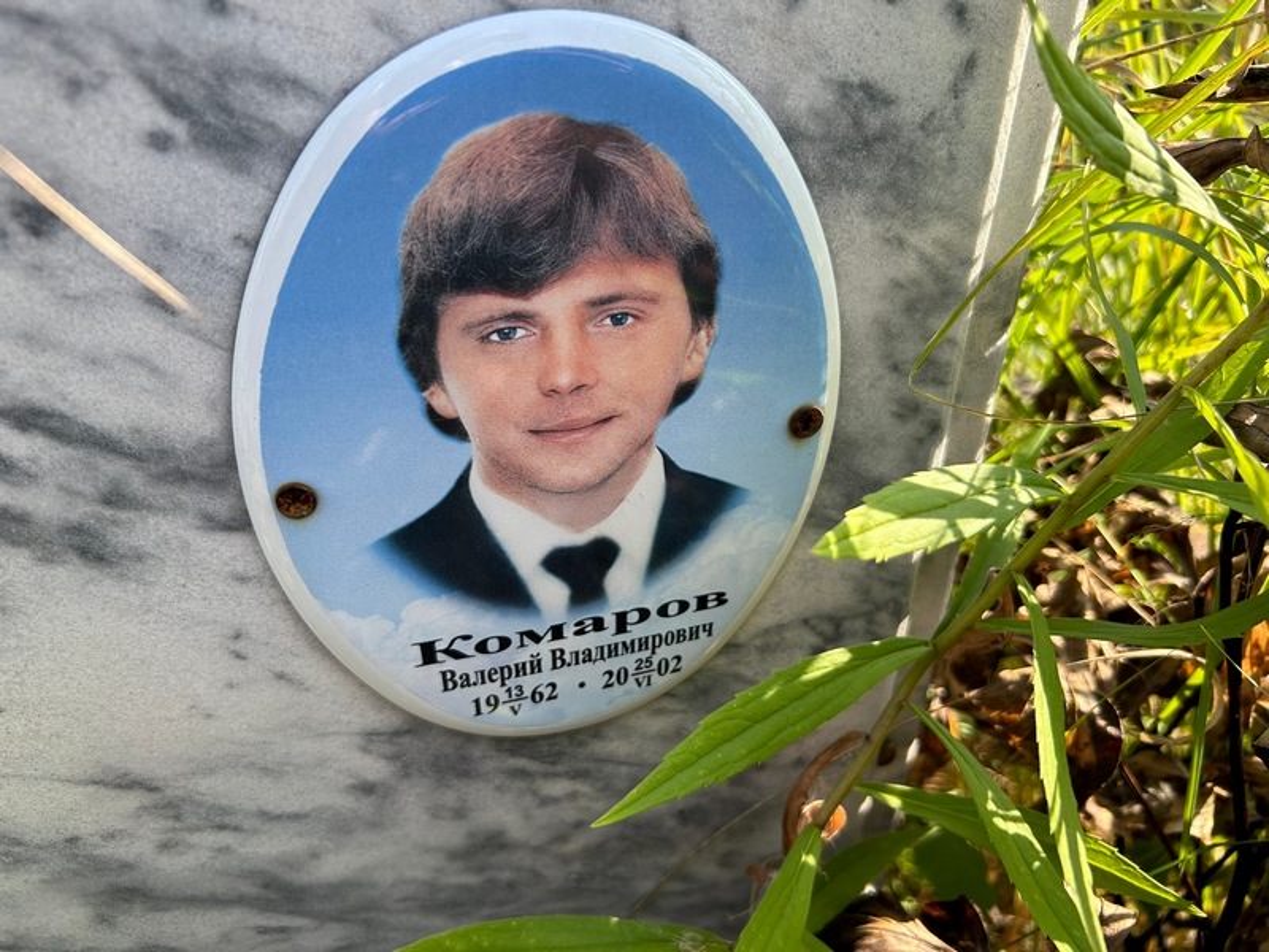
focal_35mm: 26
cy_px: 476
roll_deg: -0.6
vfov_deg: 53.1
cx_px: 634
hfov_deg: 67.3
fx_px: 953
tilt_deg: -38.6
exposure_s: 1/635
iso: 50
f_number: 1.5
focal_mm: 5.7
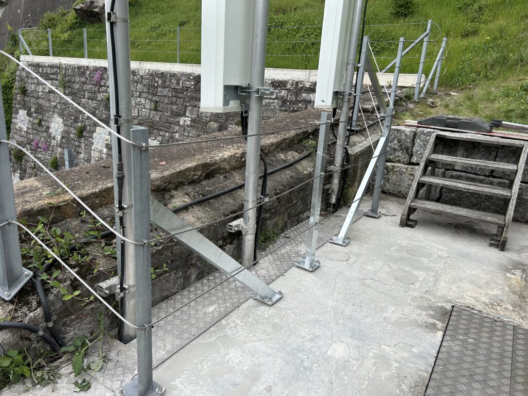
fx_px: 397
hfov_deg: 67.3
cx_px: 264
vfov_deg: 53.1
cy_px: 198
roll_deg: -4.2
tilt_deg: -15.9
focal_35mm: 26
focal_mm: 5.7
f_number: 1.5
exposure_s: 1/1621
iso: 50
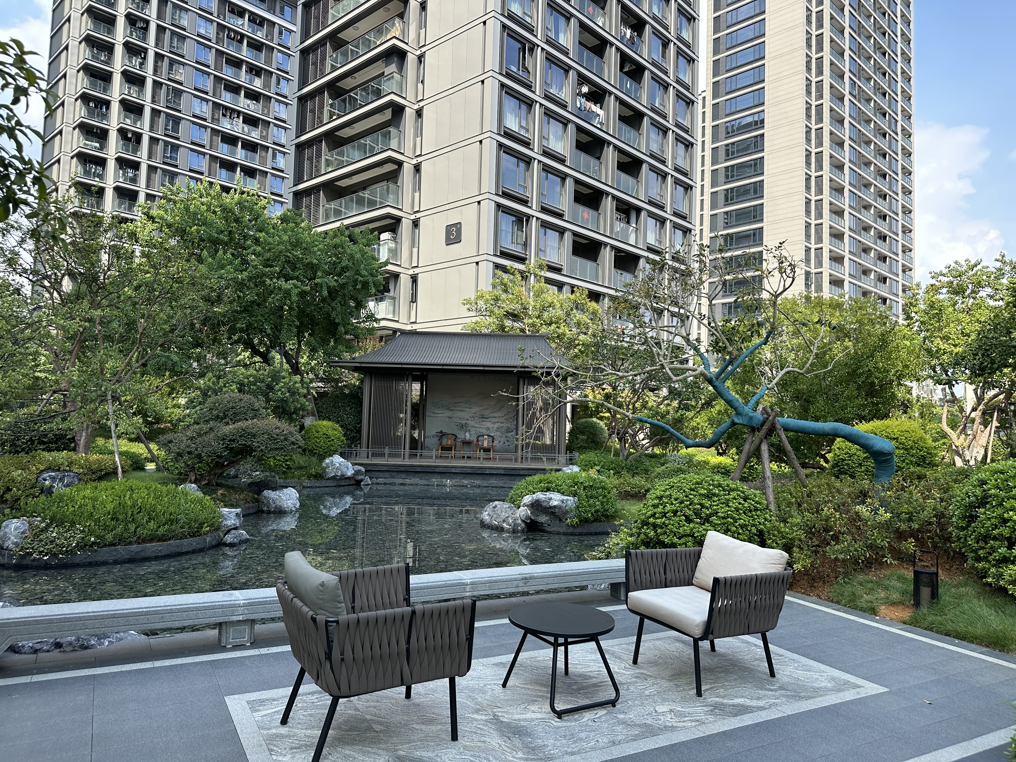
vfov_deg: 56.8
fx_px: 704
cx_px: 508
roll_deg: -1.6
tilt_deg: +3.2
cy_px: 381
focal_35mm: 24
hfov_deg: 71.6
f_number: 1.78
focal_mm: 6.86
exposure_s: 1/1541
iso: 80
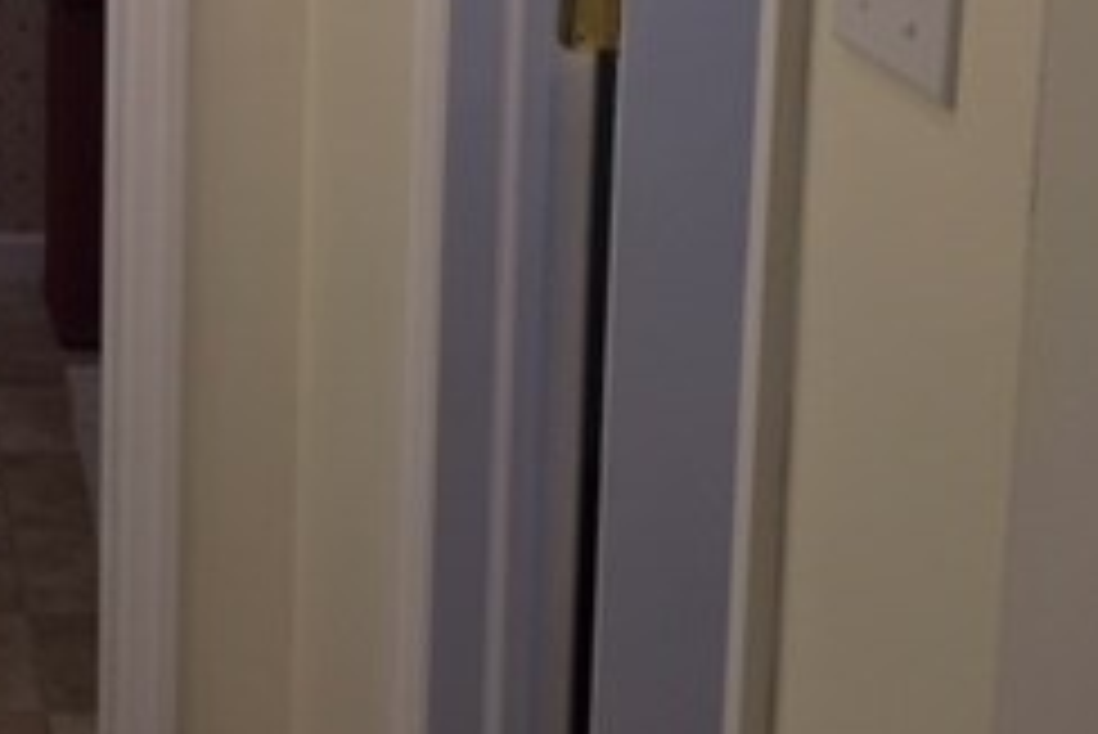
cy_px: -185
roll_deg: +0.4
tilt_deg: -9.6
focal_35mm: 79
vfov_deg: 16.5
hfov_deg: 23.1
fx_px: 2411
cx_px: -279
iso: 40
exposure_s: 1/60
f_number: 2.2
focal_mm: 4.15
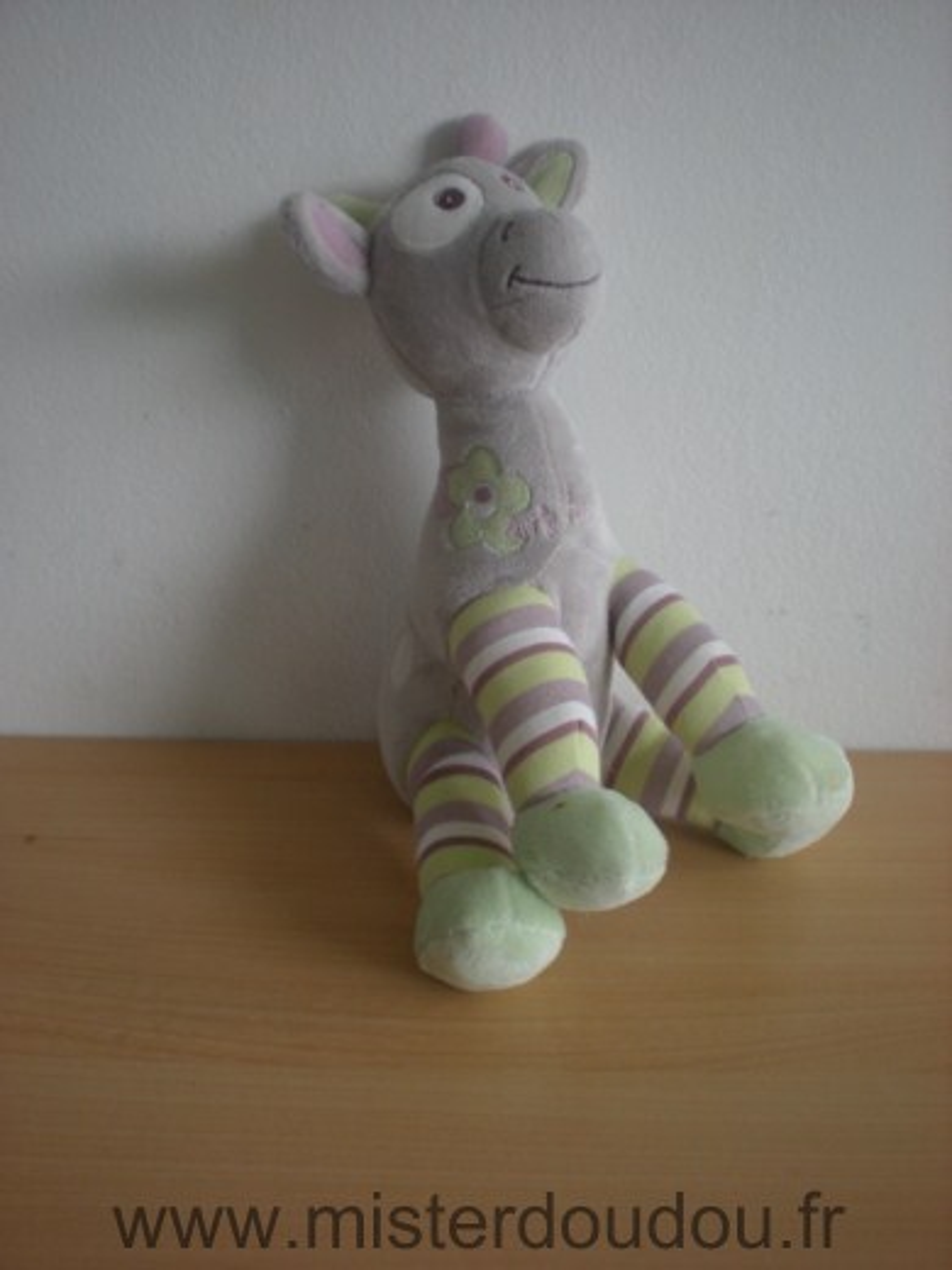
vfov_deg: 49.0
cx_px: 476
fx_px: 1393
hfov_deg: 37.7
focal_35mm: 38
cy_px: 635
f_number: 3.1
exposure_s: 1/60
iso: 104
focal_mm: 6.3
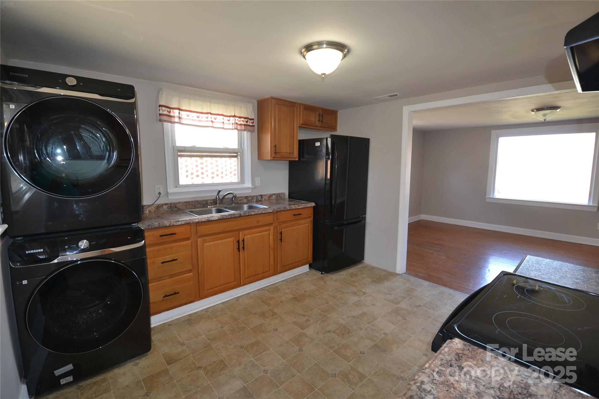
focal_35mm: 15
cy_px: 200
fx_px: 250
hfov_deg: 100.4
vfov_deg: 77.3
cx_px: 300
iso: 400
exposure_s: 1/60
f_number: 4
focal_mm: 10
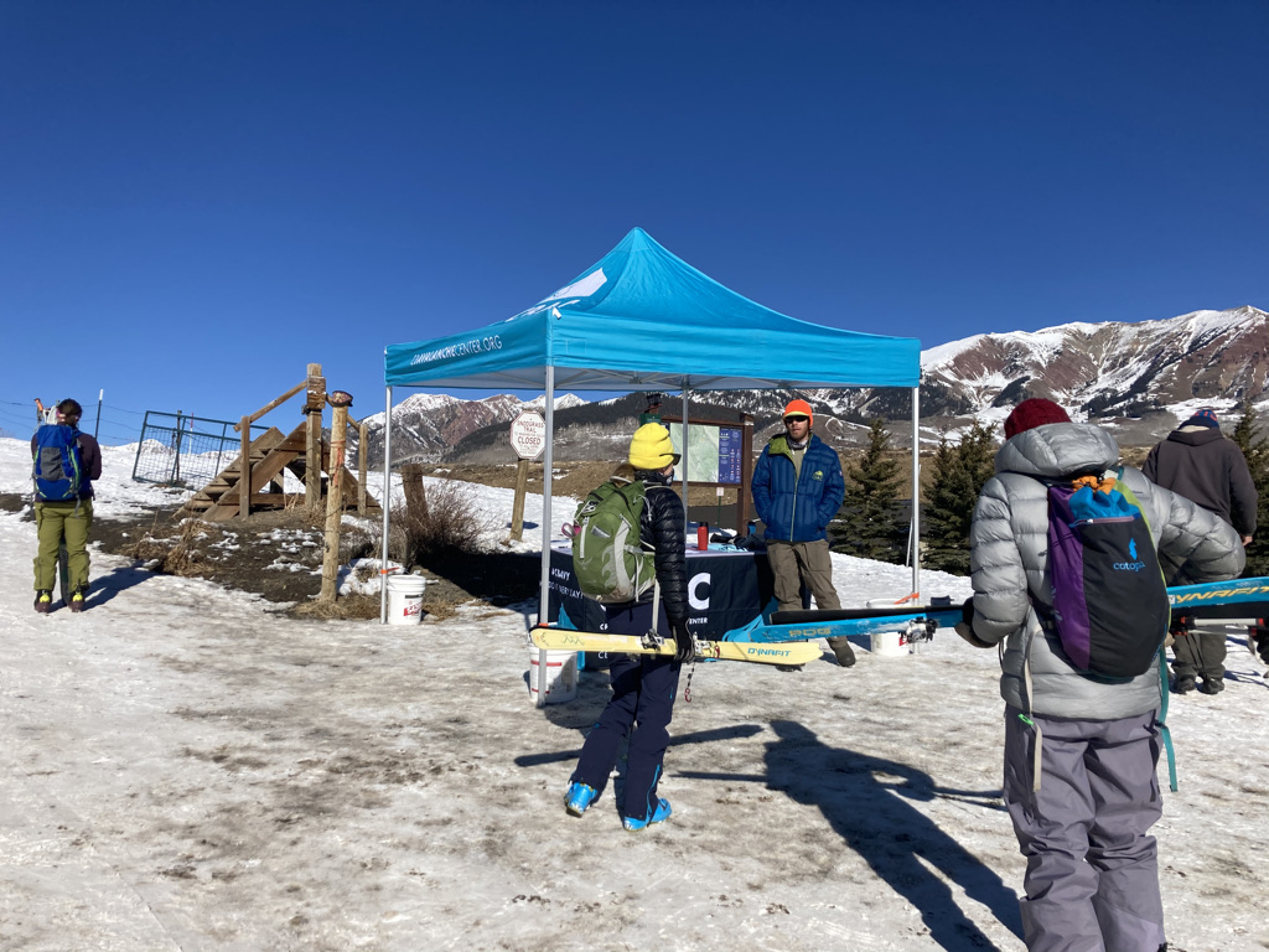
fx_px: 1026
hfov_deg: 63.4
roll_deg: -0.9
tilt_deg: +3.1
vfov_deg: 49.7
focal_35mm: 28
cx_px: 634
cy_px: 476
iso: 25
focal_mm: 3.99
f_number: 1.8
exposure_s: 1/4425
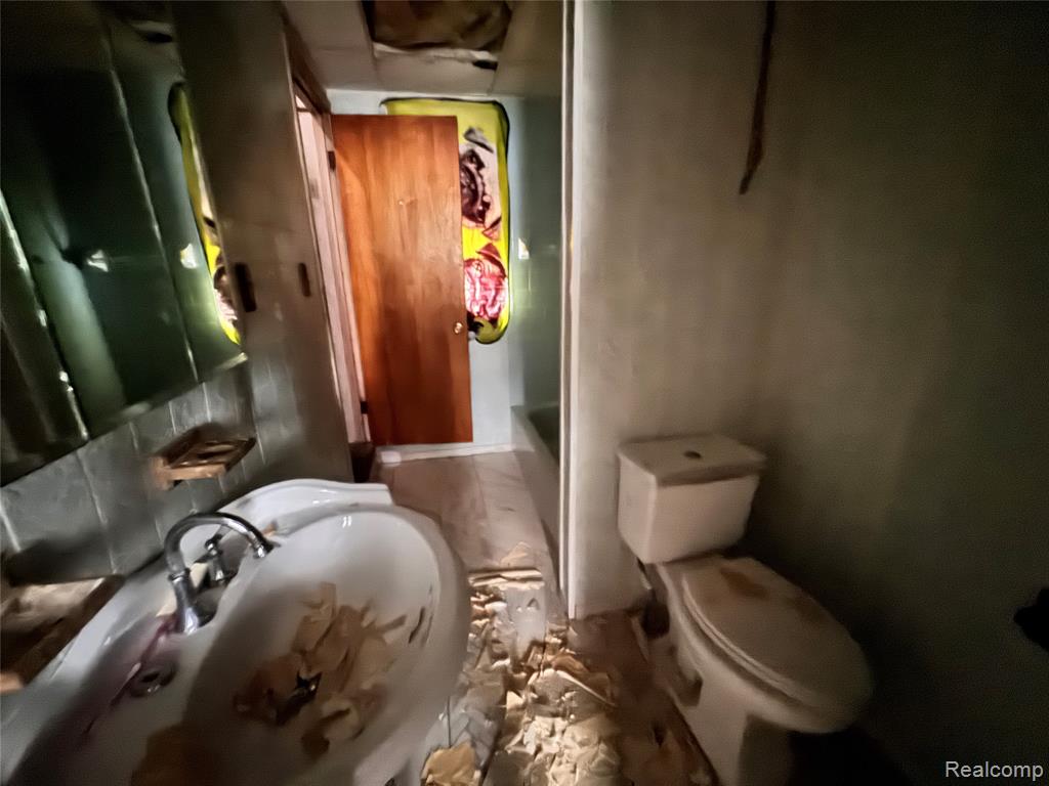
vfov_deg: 85.7
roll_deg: +1.4
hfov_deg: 102.1
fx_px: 424
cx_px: 524
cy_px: 393
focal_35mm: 14
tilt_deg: -17.8
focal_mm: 2.22
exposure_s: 1/2
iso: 5000
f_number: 2.2
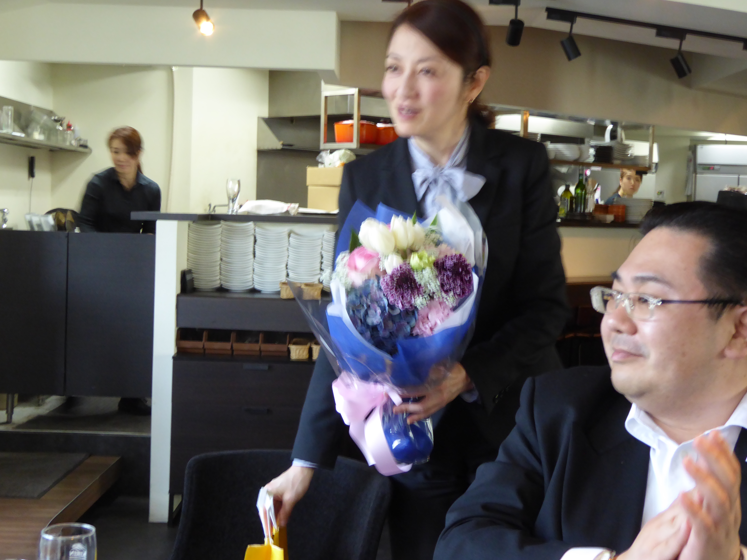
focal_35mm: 55
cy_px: 280
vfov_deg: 26.6
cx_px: 369
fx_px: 1187
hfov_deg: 34.9
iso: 400
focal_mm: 9.6
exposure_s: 1/15
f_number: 4.1
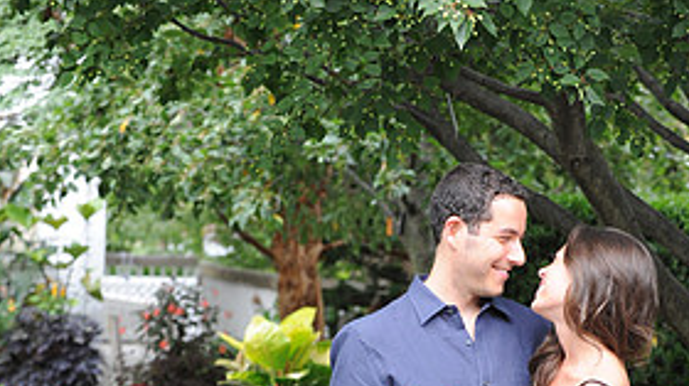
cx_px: 443
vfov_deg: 7.9
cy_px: 445
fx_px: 2775
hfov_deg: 14.1
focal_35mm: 152
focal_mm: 70
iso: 500
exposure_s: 1/125
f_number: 5.6
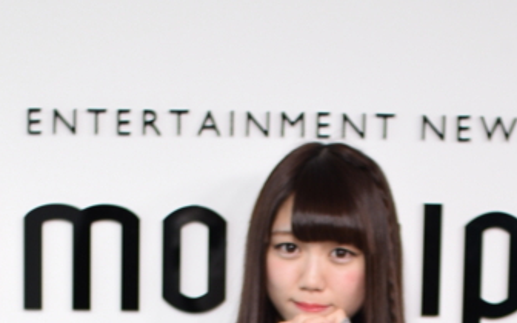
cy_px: 744
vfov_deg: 8.6
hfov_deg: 14.9
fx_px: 1973
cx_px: 282
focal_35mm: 140
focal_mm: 30
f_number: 1.8
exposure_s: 1/160
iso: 100
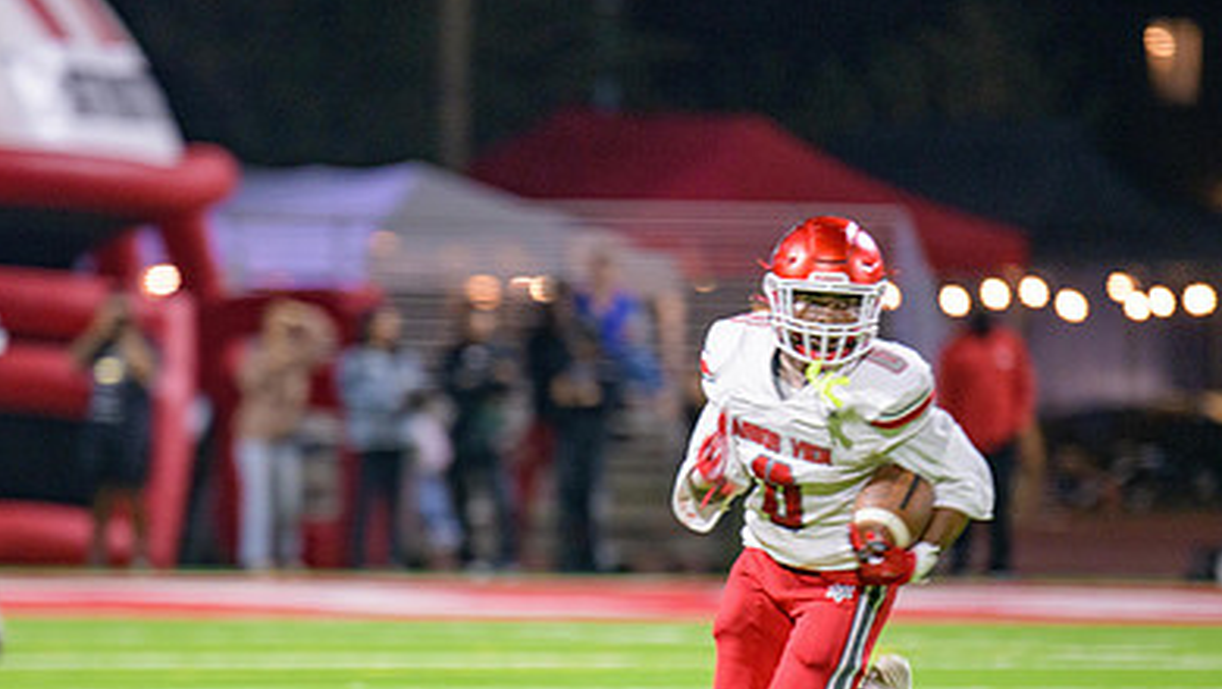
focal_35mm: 467
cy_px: 543
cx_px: 551
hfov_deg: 4.6
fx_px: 15142
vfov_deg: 2.6
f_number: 2.8
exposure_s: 1/250
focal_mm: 300
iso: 2000
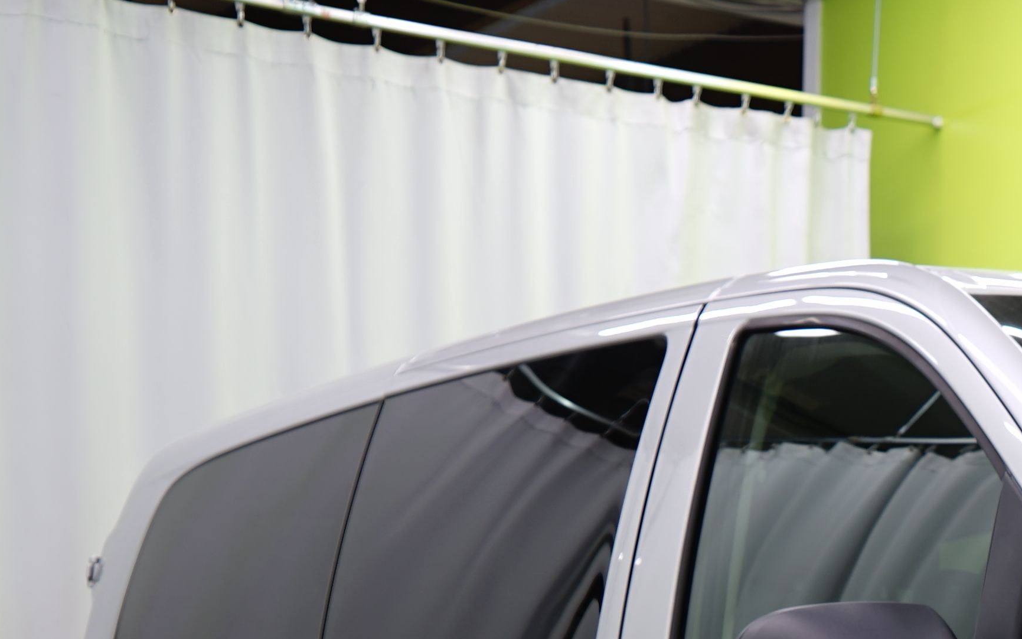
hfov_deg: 18.2
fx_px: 2952
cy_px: 1067
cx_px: 1350
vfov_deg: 11.6
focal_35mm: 106
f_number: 4
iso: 50
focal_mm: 30
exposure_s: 1/10
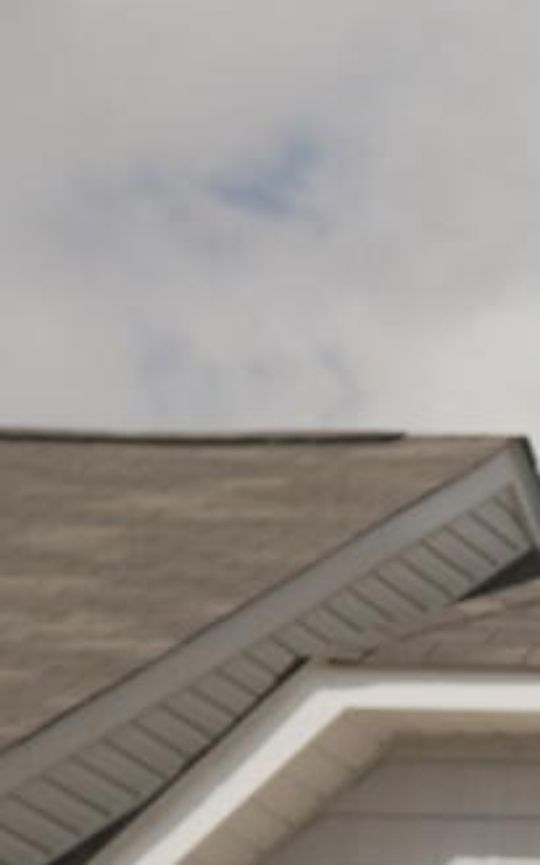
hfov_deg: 3.8
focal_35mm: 289
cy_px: 2314
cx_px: 3235
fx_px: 6805
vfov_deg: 6.8
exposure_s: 1/250
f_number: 2.8
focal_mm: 31
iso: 100
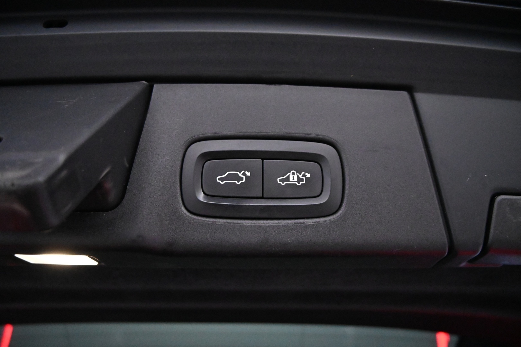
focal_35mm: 75
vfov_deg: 18.2
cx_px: 260
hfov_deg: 27.0
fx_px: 1085
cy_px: 174
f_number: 7.1
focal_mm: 50
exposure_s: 1/500
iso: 8000
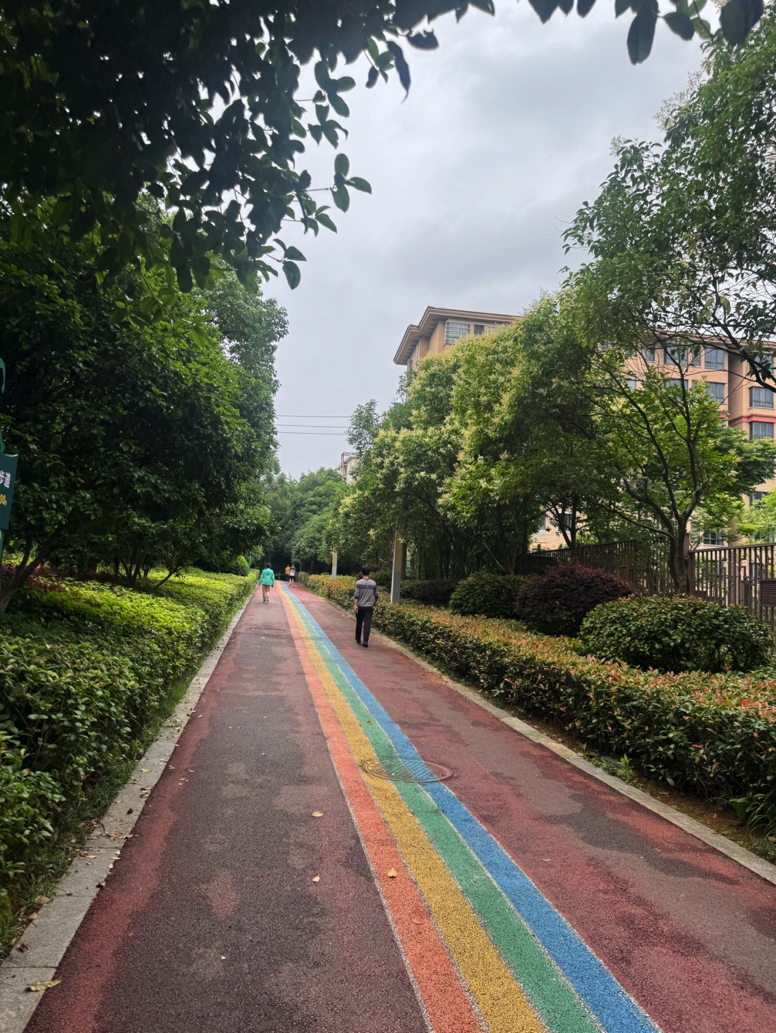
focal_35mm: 24
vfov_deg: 71.6
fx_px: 717
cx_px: 388
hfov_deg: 56.9
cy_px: 516
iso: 80
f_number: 1.78
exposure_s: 1/285
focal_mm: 6.86
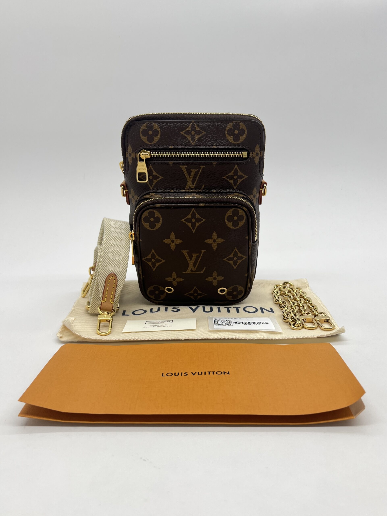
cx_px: 194
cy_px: 258
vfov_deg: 67.3
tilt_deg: -17.4
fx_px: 388
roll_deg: +0.9
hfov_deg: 53.1
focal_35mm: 26
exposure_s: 1/137
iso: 32
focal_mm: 5.7
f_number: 1.5
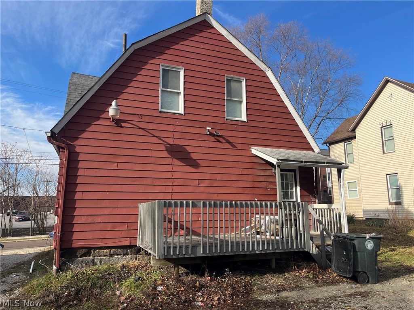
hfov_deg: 67.3
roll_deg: -2.3
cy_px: 155
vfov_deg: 53.1
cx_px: 207
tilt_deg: +11.1
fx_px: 311
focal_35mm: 26
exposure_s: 1/1600
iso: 50
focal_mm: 5.1
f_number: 1.6
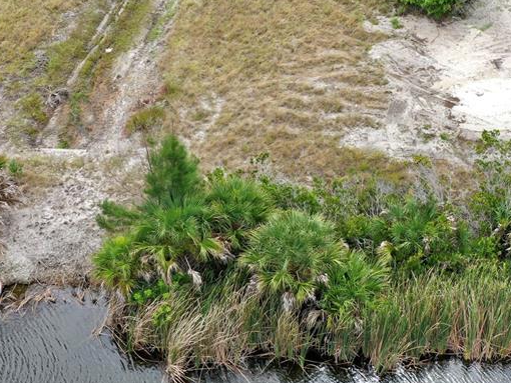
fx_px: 798
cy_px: 114
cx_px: 324
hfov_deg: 35.3
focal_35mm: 54
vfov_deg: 26.8
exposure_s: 1/240
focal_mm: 10.26
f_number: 5
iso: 100
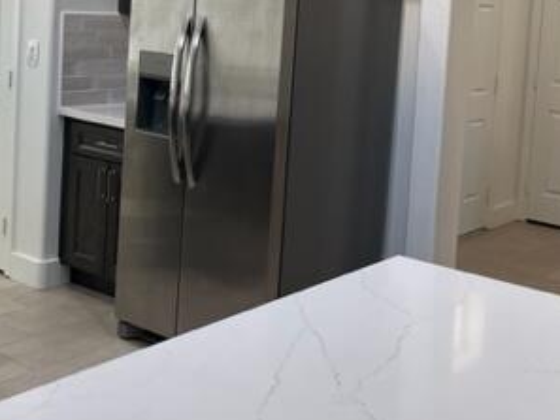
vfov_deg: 25.4
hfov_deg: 34.3
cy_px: 57
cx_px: 313
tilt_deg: -4.5
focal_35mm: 56
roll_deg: -3.4
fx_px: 906
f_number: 1.6
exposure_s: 1/122
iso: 100
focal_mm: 5.1
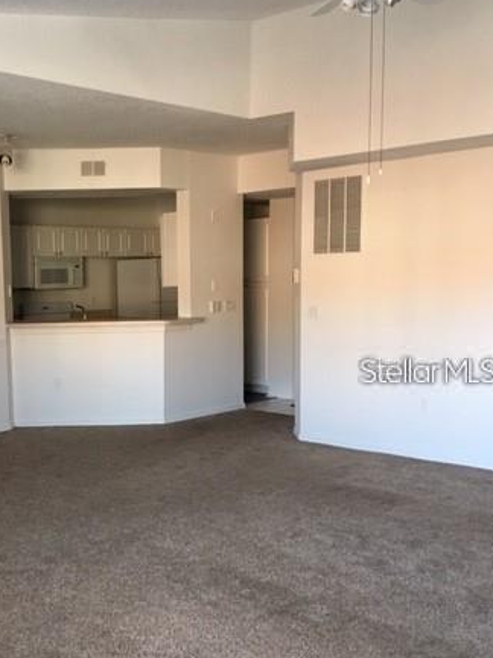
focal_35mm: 43
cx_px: 138
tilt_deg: -7.9
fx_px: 817
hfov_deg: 33.1
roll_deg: +1.3
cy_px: 370
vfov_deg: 43.8
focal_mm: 4.15
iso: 100
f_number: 2.2
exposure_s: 1/30
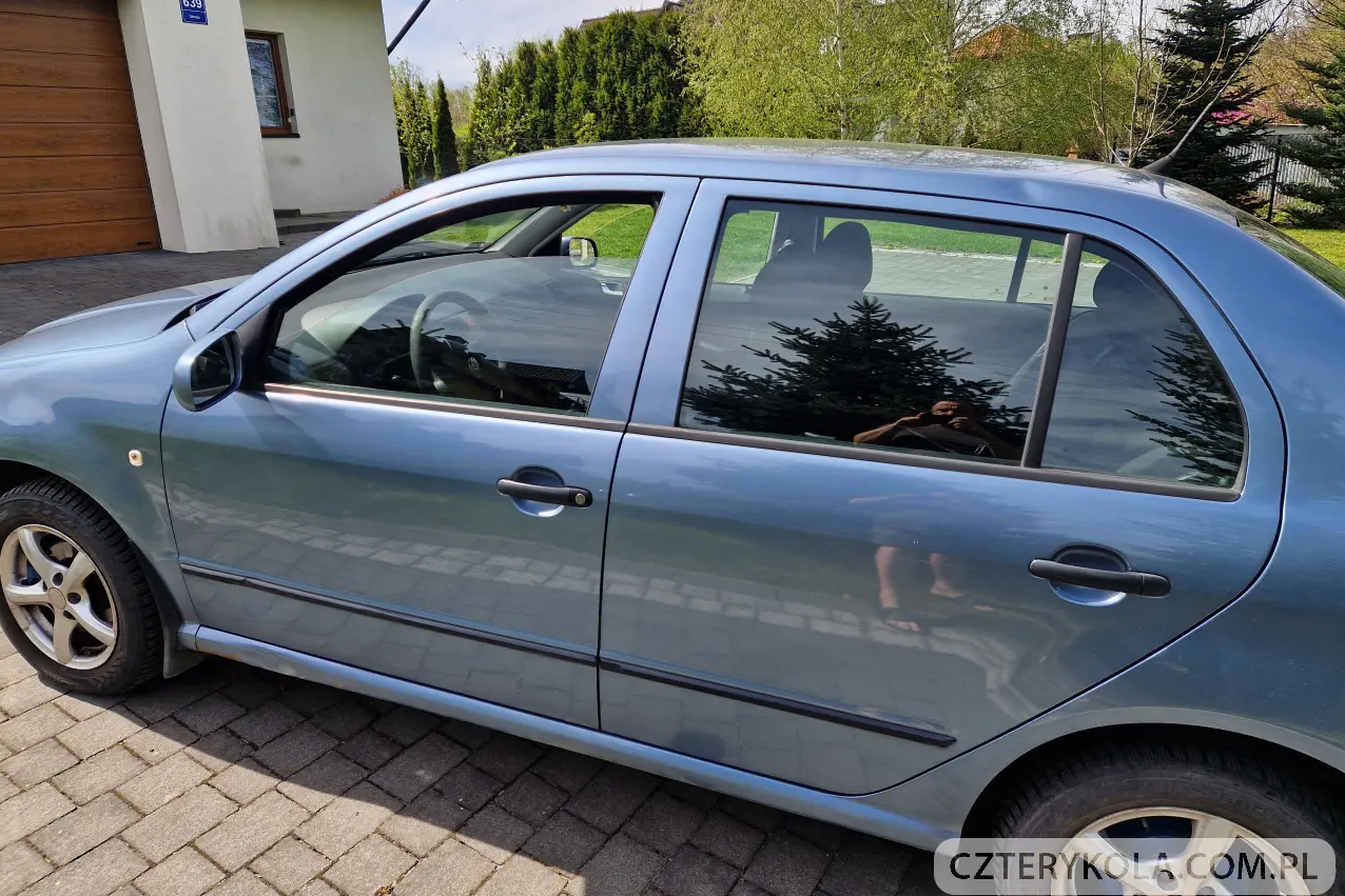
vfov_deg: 53.1
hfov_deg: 73.7
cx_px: 672
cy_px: 406
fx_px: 897
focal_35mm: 24
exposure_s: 1/1100
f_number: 1.8
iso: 50
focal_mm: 5.4
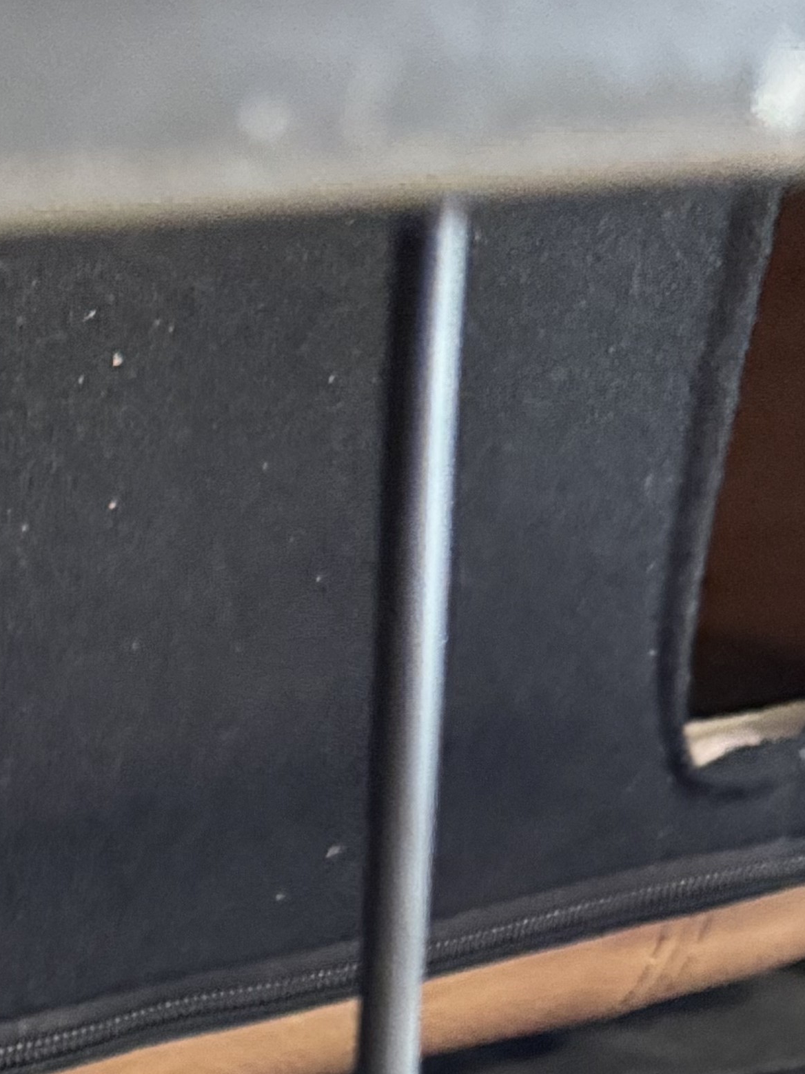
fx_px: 2729
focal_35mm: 88
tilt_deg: -47.2
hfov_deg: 15.3
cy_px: 1763
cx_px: -458
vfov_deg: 18.7
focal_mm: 6.76
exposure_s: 1/40
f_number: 1.78
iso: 640
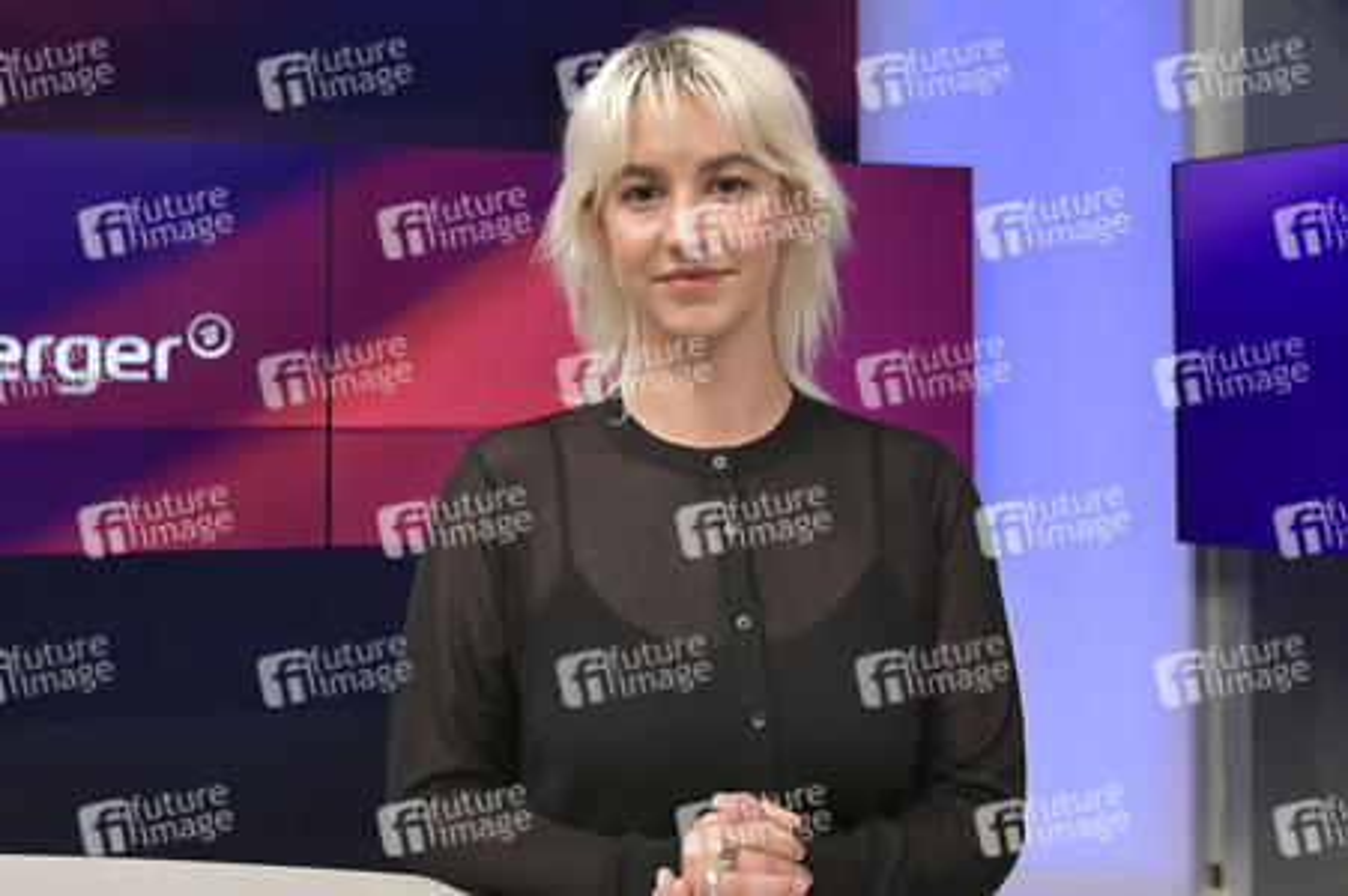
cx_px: 674
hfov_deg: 54.5
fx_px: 1310
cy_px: 448
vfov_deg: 37.8
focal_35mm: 35
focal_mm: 35
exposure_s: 1/250
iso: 2500
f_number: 6.3
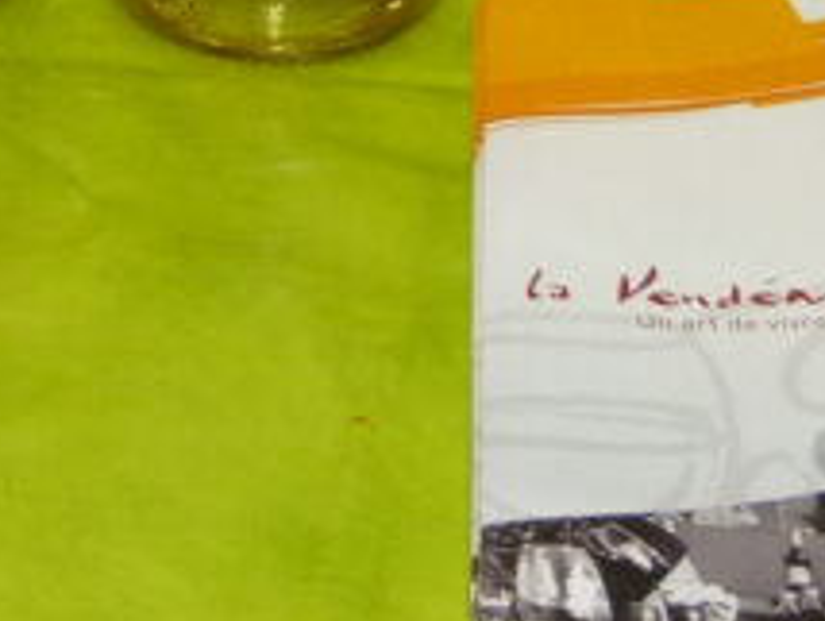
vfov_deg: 9.2
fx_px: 3651
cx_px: -31
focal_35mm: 153
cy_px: -540
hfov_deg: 12.7
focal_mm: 5.7
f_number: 3
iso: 250
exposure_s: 1/60
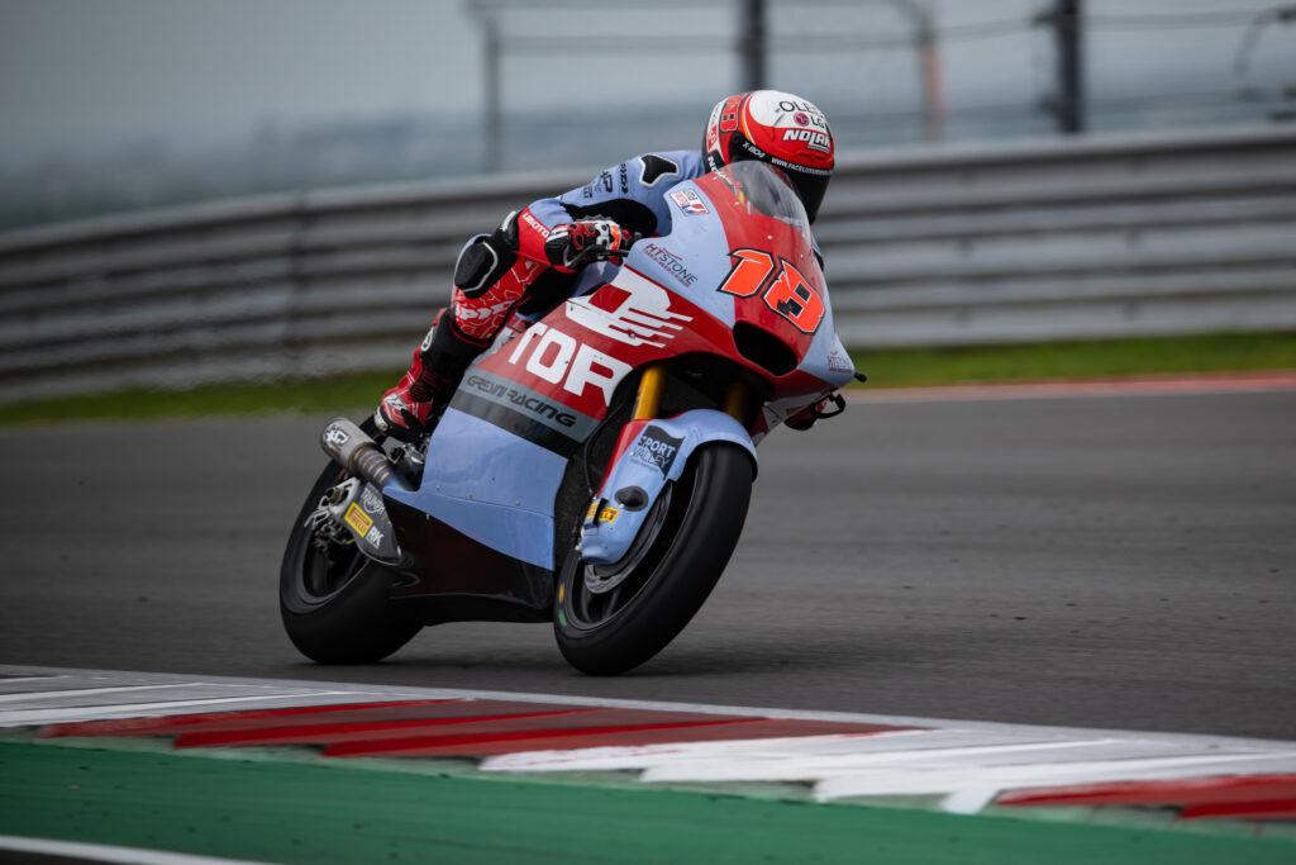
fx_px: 16739
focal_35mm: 465
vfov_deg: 3.0
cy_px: 364
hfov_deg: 4.4
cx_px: 753
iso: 125
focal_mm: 400
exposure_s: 1/1250
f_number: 5
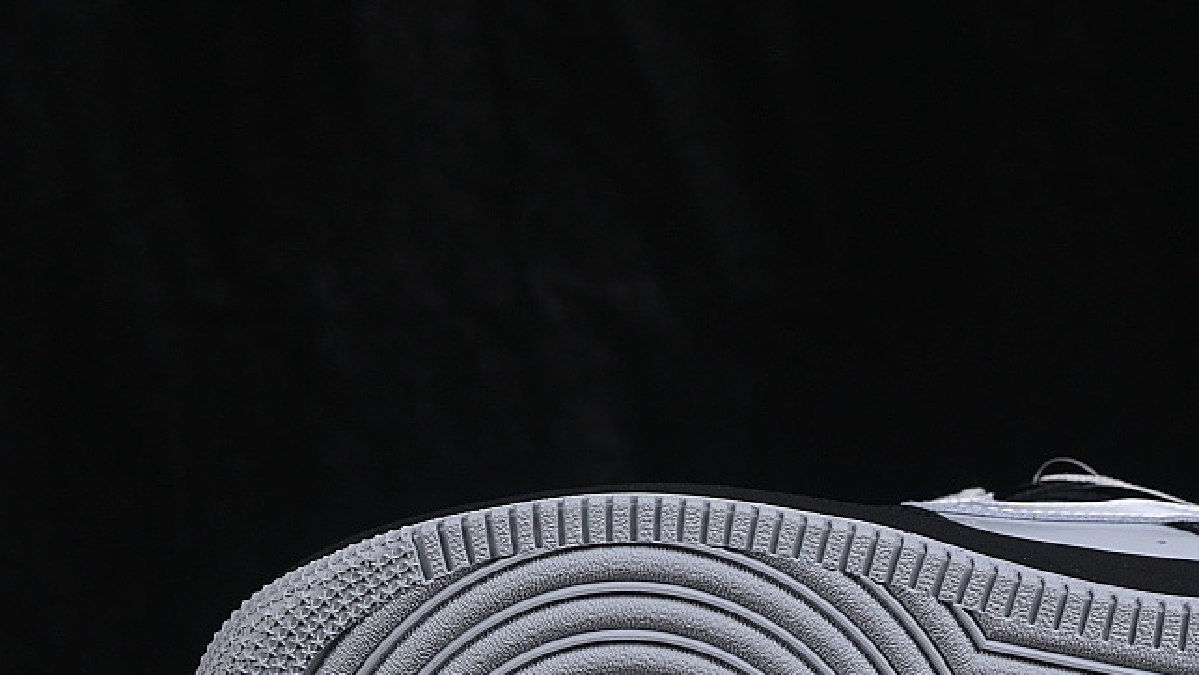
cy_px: 582
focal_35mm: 132
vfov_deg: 9.2
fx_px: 4198
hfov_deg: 16.2
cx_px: 895
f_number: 8
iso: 160
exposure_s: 1/80
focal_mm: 50
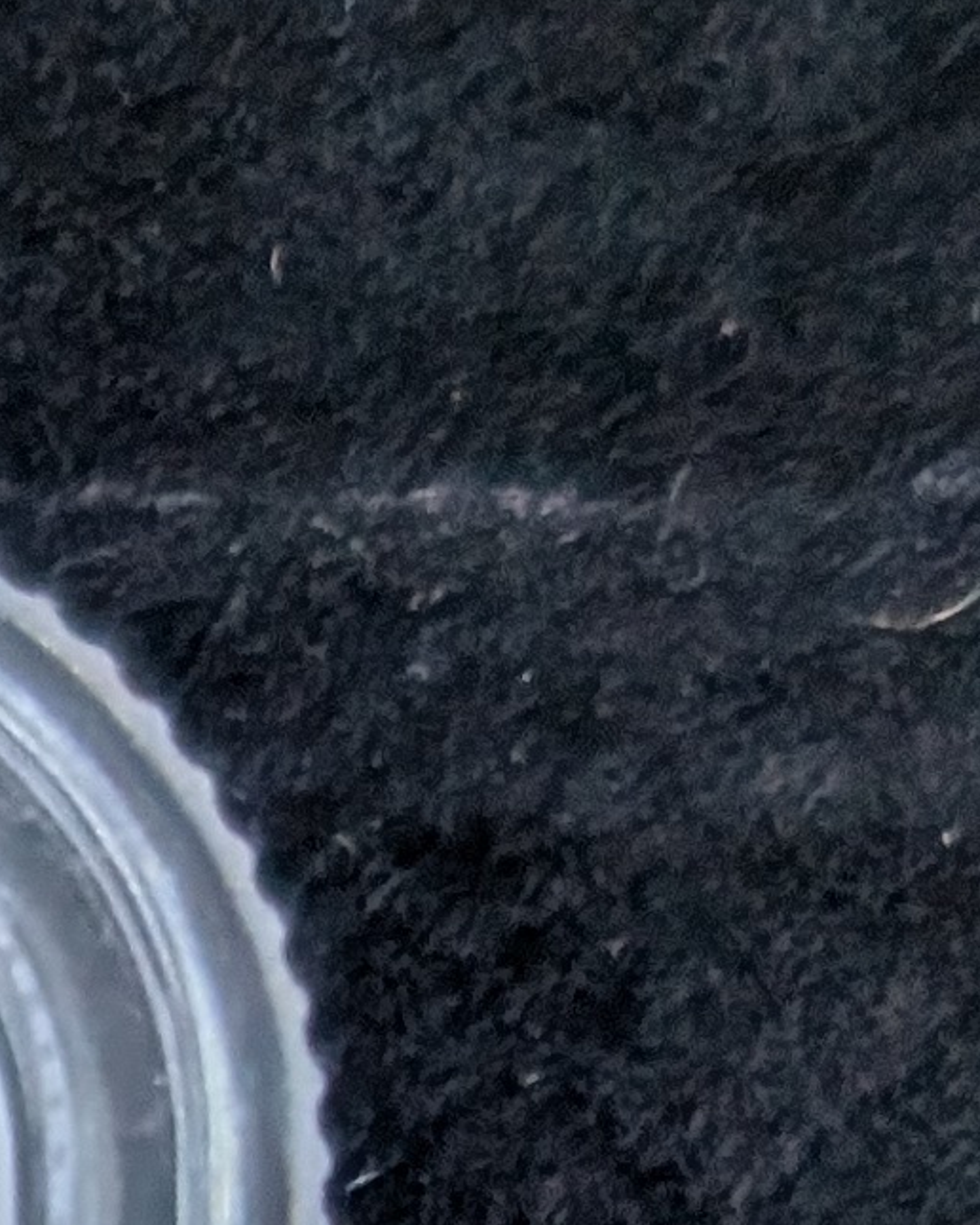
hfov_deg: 4.9
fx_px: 10985
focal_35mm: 303
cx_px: -1804
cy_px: 3464
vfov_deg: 6.0
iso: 261
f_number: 1.68
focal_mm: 6.9
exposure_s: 1/60
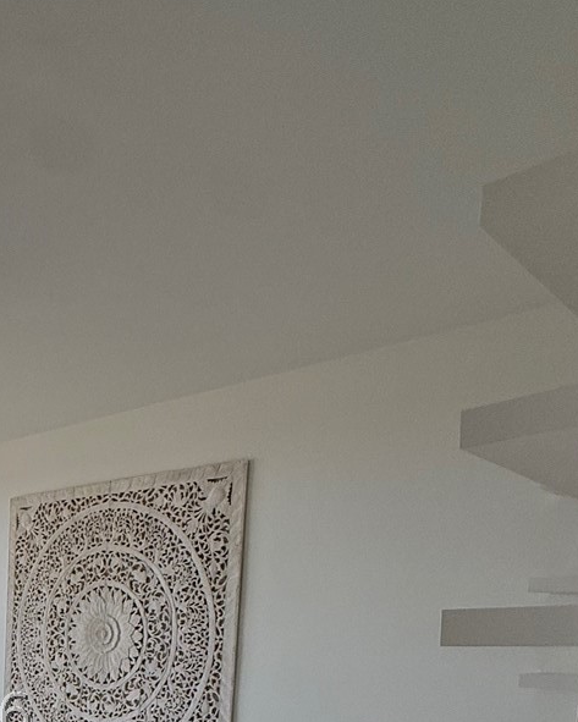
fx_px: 791
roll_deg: -2.1
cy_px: 715
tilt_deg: -6.0
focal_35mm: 37
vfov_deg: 42.6
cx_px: -42
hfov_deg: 35.1
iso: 160
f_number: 2.2
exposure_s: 1/99
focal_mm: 2.22
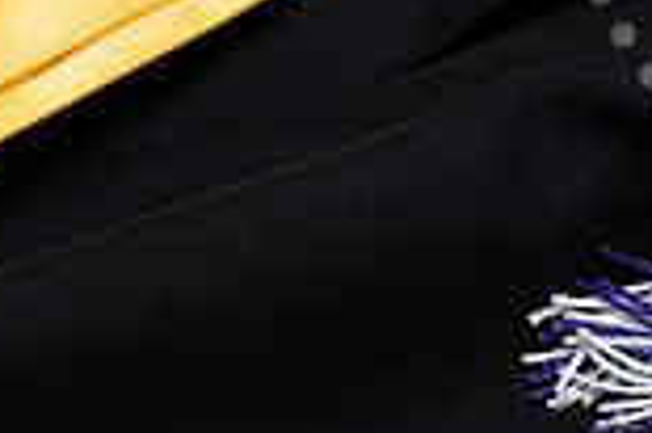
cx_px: 955
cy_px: -179
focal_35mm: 225
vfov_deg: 6.0
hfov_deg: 8.9
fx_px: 4071
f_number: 5.6
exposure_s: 1/80
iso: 800
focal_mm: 60
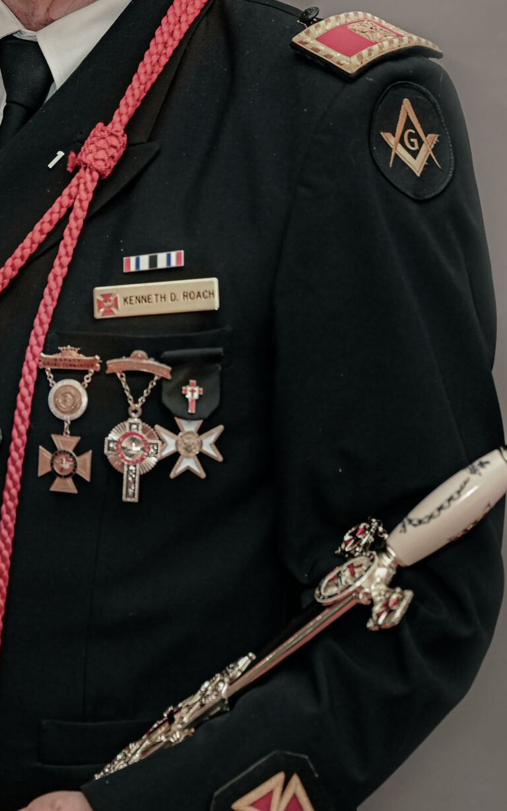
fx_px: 2720
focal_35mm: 123
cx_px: 103
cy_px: 191
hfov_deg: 10.6
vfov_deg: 16.9
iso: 250
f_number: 3.2
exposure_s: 1/200
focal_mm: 58
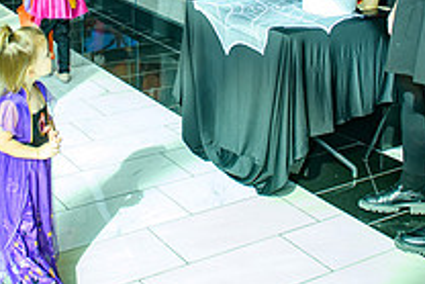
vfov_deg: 19.4
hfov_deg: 30.0
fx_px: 791
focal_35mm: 67
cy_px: -36
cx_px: 166
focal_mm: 24
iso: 200
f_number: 4
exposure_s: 1/250
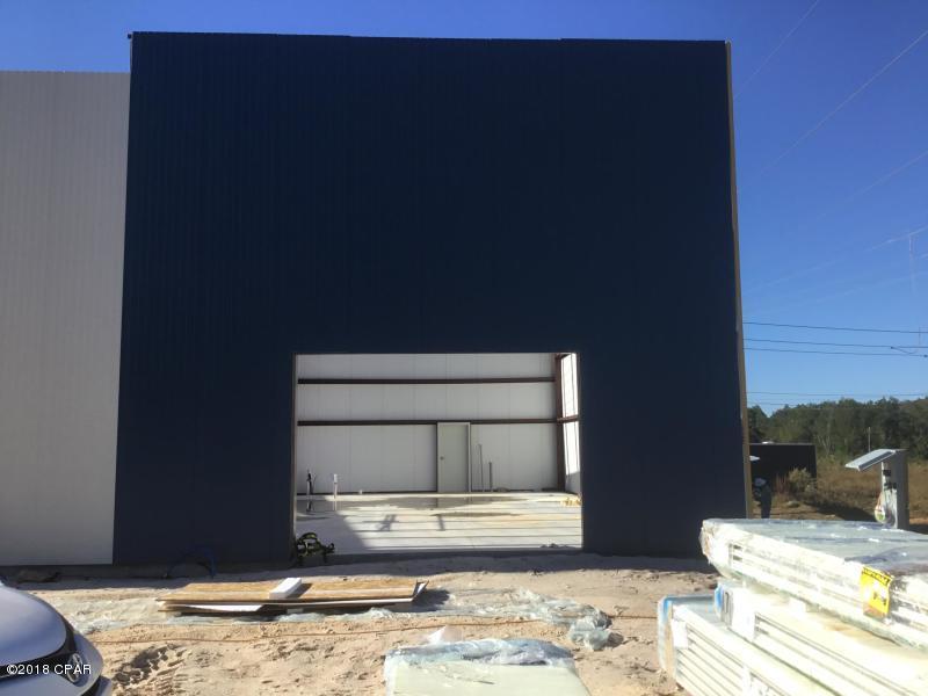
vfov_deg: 45.4
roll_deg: +0.3
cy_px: 348
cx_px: 464
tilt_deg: +5.8
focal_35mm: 31
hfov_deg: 58.4
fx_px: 831
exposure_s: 1/981
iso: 25
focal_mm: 3.3
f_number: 2.4
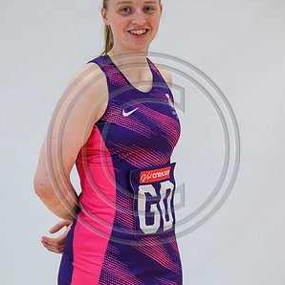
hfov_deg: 11.3
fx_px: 1434
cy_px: 148
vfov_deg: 11.3
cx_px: 142
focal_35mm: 154
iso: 500
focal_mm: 120
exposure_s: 1/160
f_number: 3.5
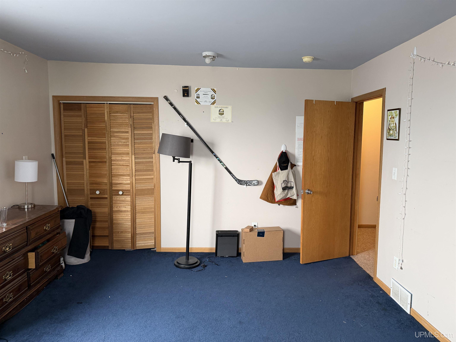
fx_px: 316
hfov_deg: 71.6
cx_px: 228
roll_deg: -0.2
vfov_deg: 56.8
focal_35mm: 24
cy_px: 171
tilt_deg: -5.9
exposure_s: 1/60
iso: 250
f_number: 1.78
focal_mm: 6.76
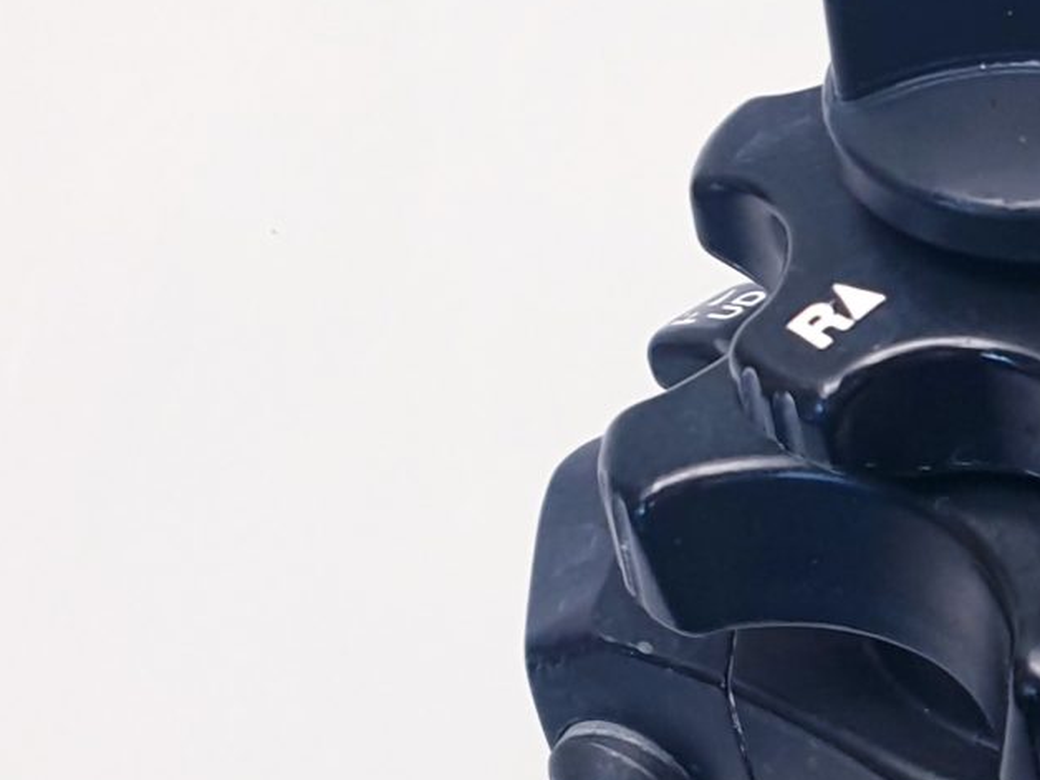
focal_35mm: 106
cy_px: 1146
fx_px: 3185
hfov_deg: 15.3
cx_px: 2009
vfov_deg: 13.2
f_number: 2.4
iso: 80
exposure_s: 1/50
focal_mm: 4.3
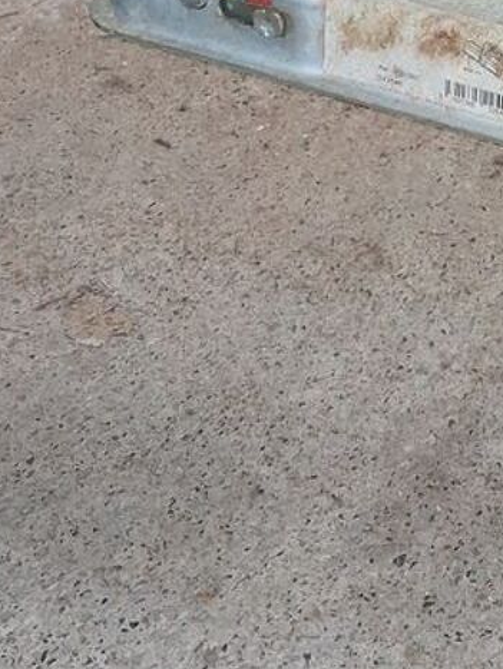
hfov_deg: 18.5
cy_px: 8
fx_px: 1490
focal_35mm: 77
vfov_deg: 24.2
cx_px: 546
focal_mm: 4
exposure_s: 1/50
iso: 400
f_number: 1.8
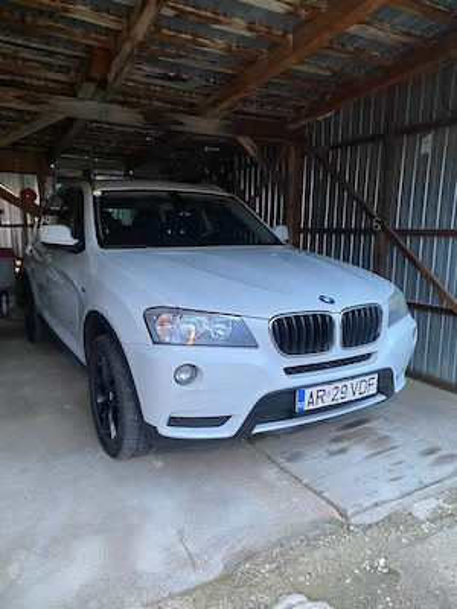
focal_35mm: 26
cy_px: 304
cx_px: 228
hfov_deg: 53.1
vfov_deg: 67.3
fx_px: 458
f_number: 1.8
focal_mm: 4.25
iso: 400
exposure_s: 1/60
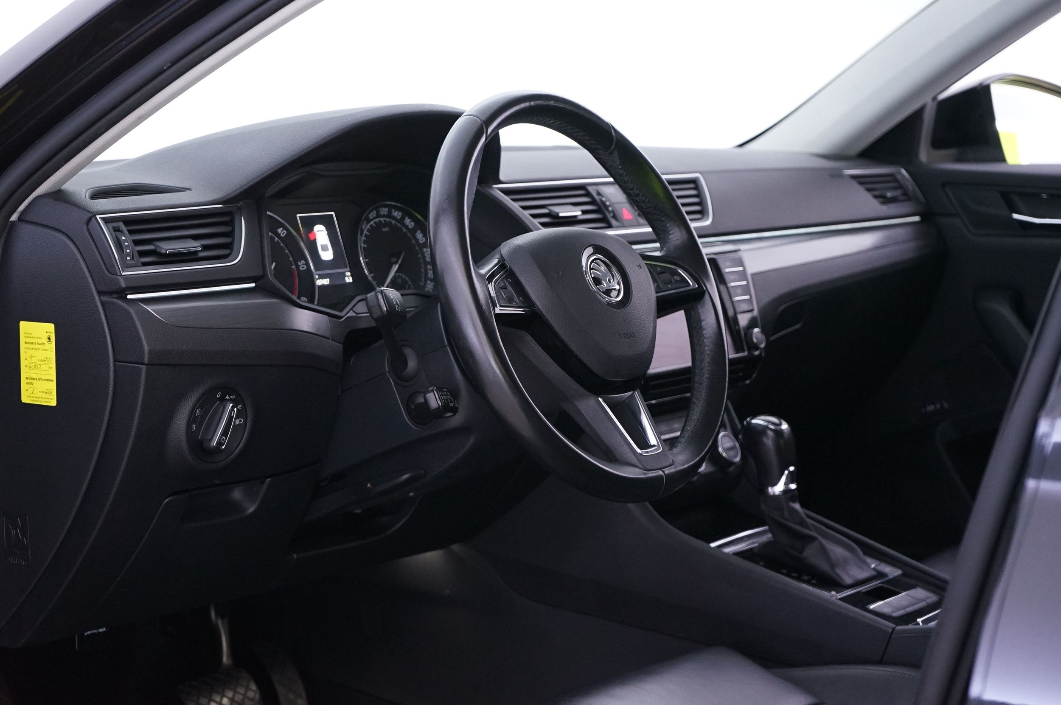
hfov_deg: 28.9
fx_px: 2061
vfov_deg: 19.4
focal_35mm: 70
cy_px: 352
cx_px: 530
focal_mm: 70
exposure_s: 1/10
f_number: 6.3
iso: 3200
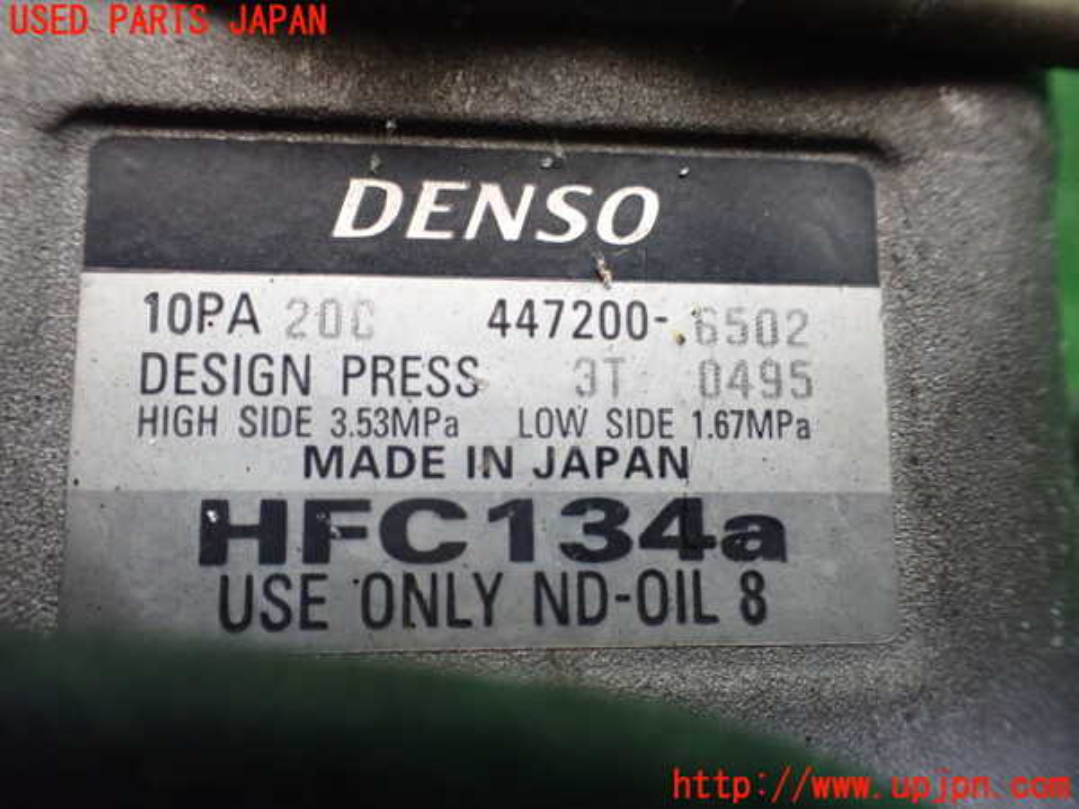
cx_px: 540
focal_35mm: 30
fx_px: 935
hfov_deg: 60.0
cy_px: 404
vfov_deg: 46.8
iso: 800
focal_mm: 5.4
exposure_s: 1/50
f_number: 2.3
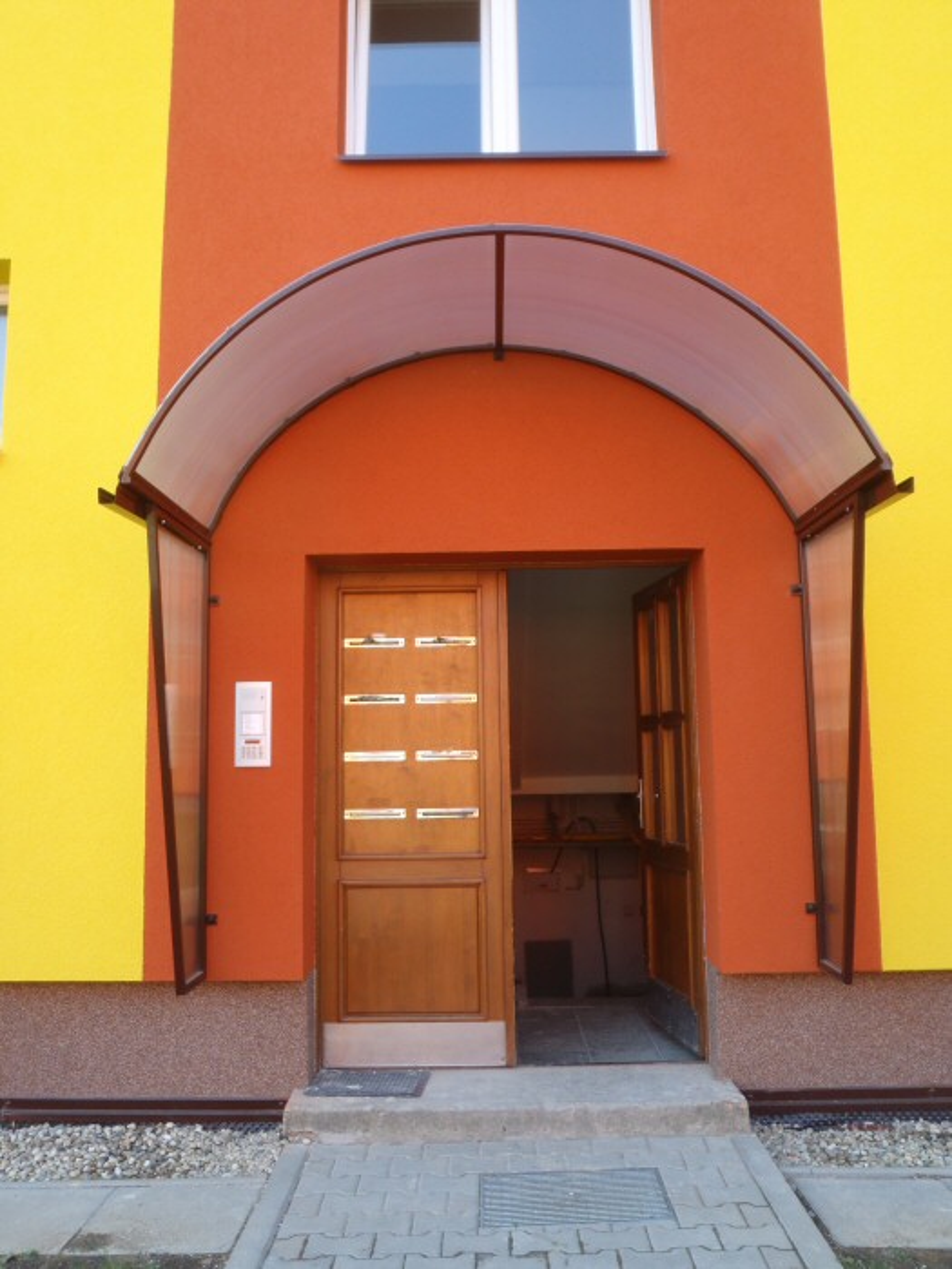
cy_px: 634
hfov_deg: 49.7
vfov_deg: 63.4
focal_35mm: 28
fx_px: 1027
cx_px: 476
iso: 64
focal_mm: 5
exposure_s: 1/60
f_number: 3.5
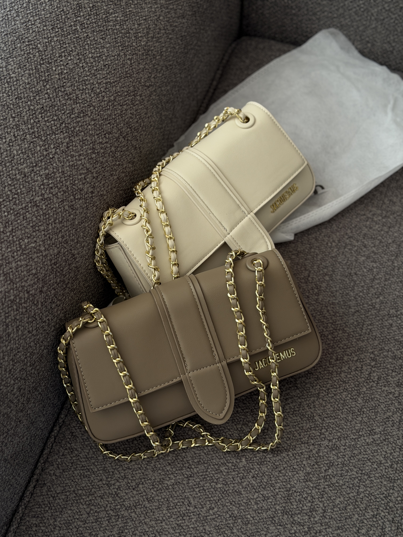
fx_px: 745
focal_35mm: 48
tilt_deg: -62.8
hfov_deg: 30.3
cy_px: 268
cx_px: 202
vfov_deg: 39.7
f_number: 1.78
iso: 100
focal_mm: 6.76
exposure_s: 1/60
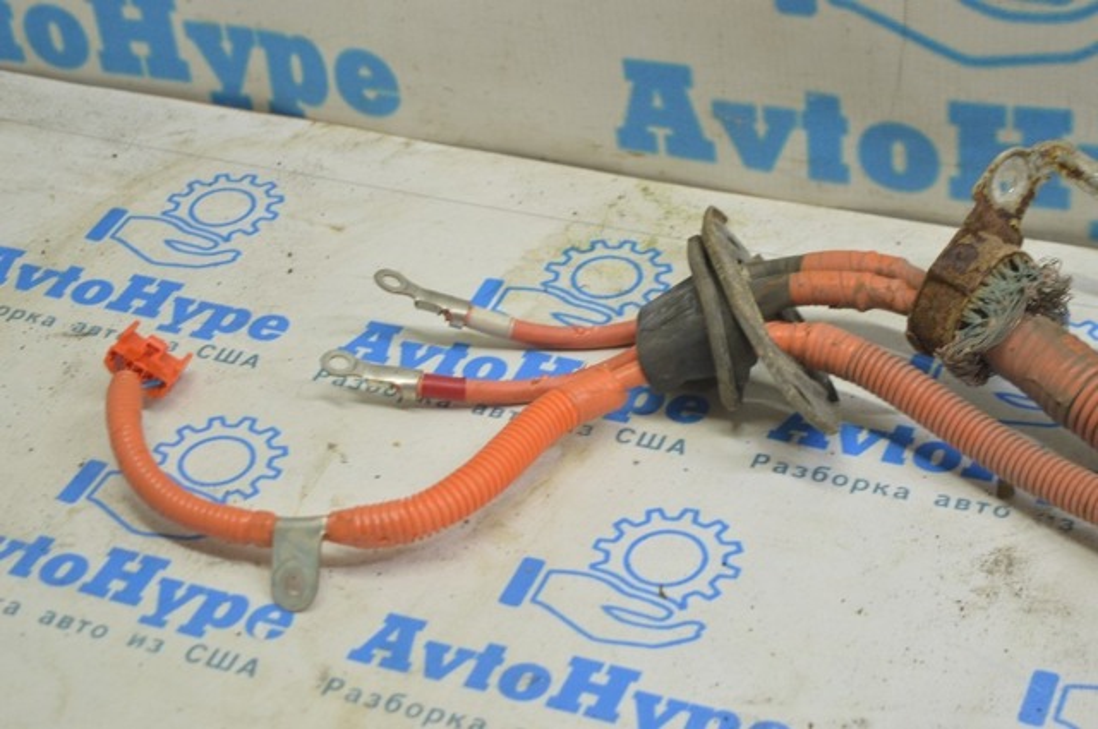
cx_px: 549
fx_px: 2193
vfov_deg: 18.9
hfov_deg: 28.1
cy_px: 364
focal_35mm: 72
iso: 400
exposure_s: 1/20
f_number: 5.6
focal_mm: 48
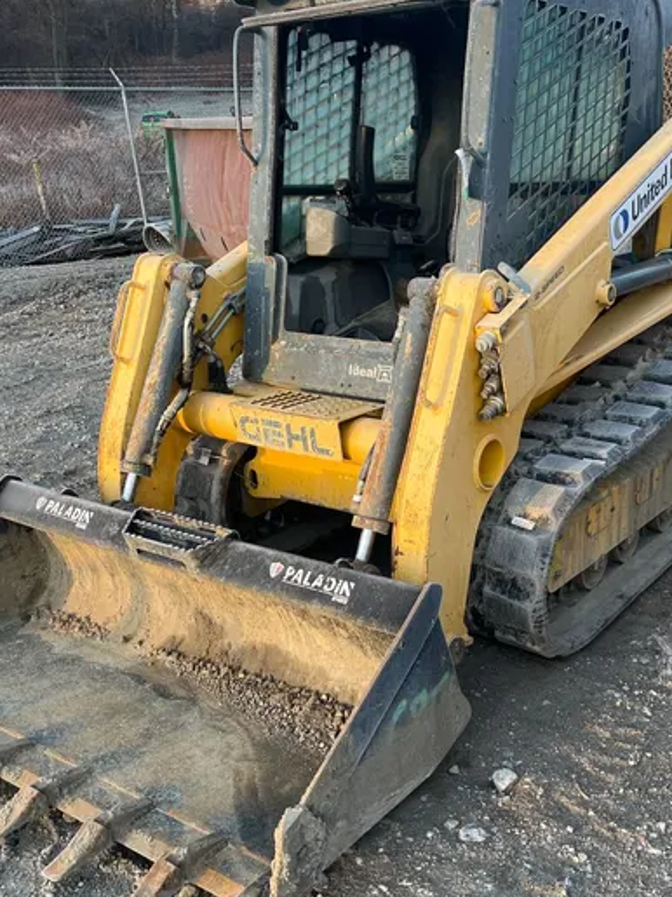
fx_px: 958
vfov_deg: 50.1
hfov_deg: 38.3
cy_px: 485
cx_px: 437
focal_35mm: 37
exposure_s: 1/144
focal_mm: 5.1
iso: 32
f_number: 1.6
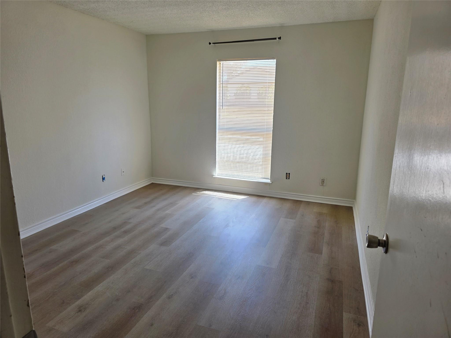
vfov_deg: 58.9
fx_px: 300
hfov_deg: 73.9
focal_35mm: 23
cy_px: 169
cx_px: 226
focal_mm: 6.3
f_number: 1.7
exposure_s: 1/180
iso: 32
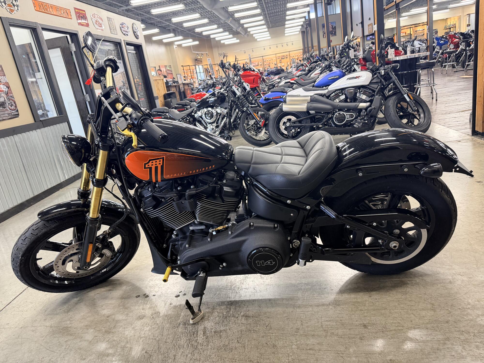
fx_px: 336
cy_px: 182
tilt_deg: -16.6
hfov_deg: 71.6
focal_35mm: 24
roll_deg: +9.6
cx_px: 242
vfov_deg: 56.8
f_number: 1.78
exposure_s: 1/60
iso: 250
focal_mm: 6.76
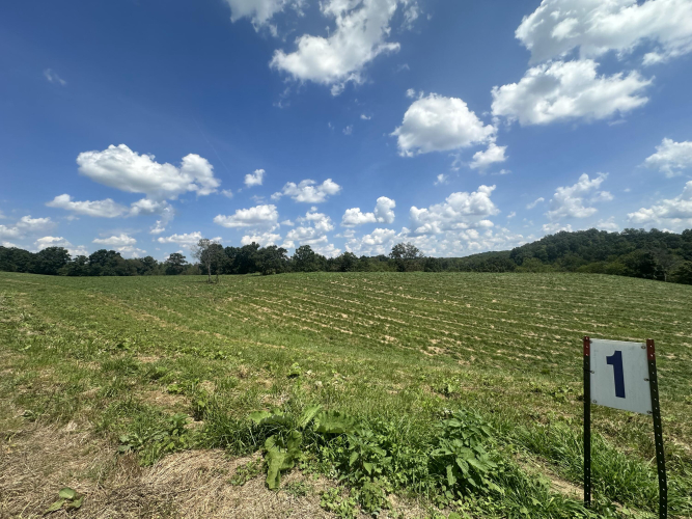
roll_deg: +2.2
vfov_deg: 85.7
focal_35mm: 14
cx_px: 346
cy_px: 260
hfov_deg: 102.1
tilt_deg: +2.4
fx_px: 280
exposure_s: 1/3040
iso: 50
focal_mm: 2.22
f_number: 2.2
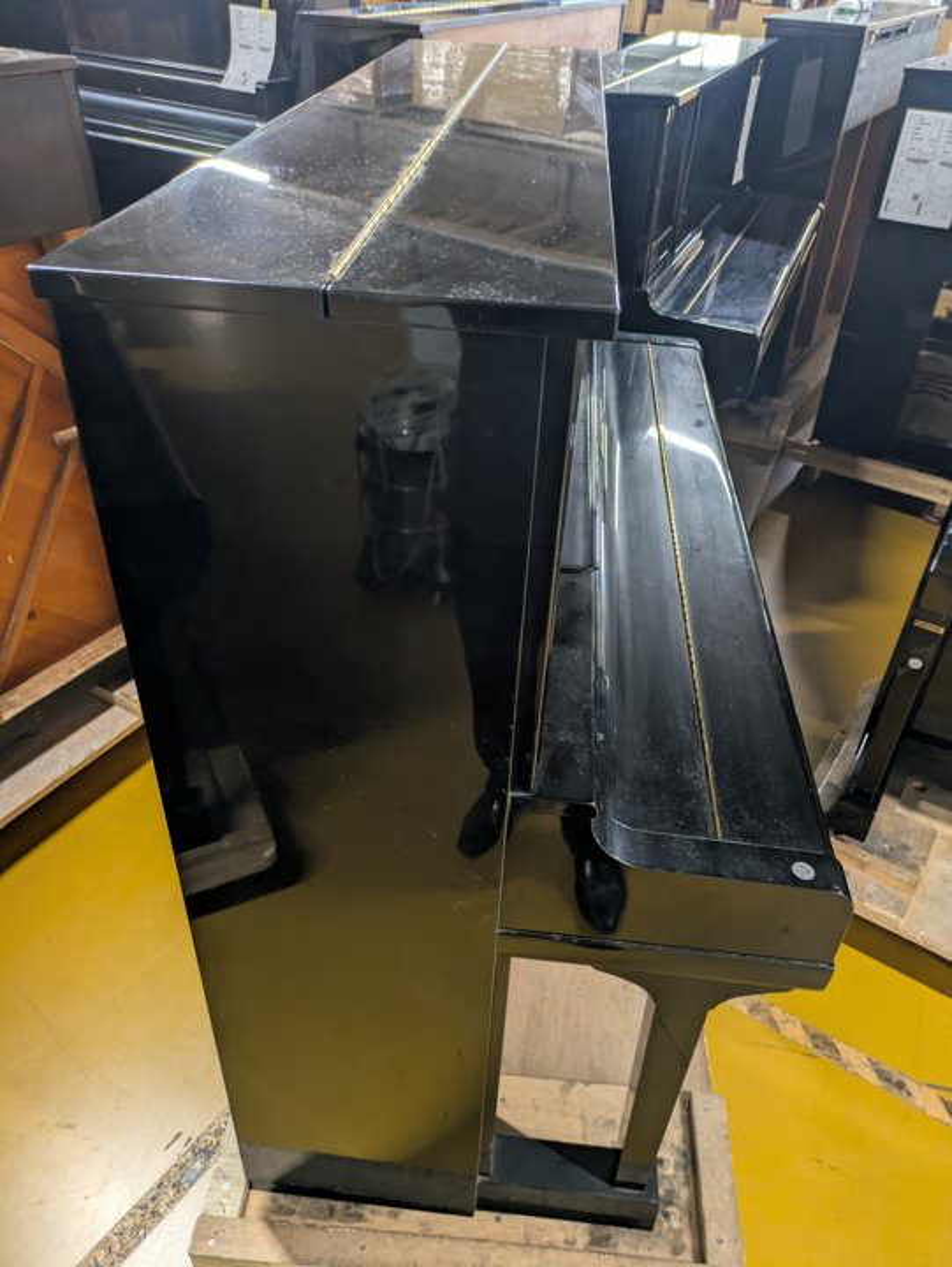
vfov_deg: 69.4
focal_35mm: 25
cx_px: 476
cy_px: 634
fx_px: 916
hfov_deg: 54.9
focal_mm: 5.43
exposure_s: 1/25
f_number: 1.89
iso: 159
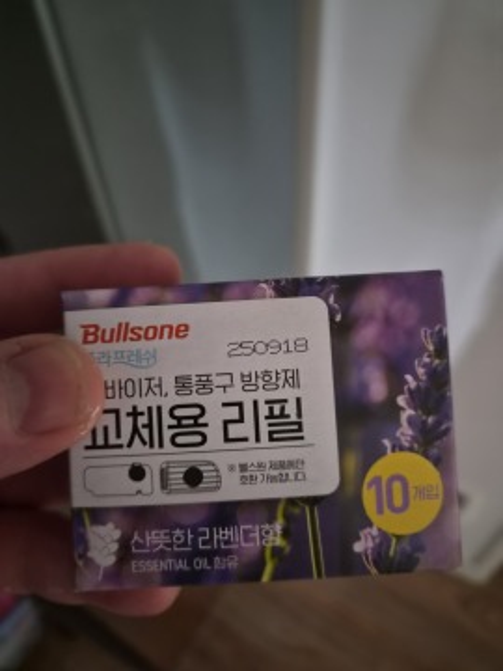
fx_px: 446
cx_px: 252
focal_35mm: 23
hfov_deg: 58.9
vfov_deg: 73.9
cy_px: 336
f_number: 1.8
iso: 1600
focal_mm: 5.4
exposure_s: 1/40
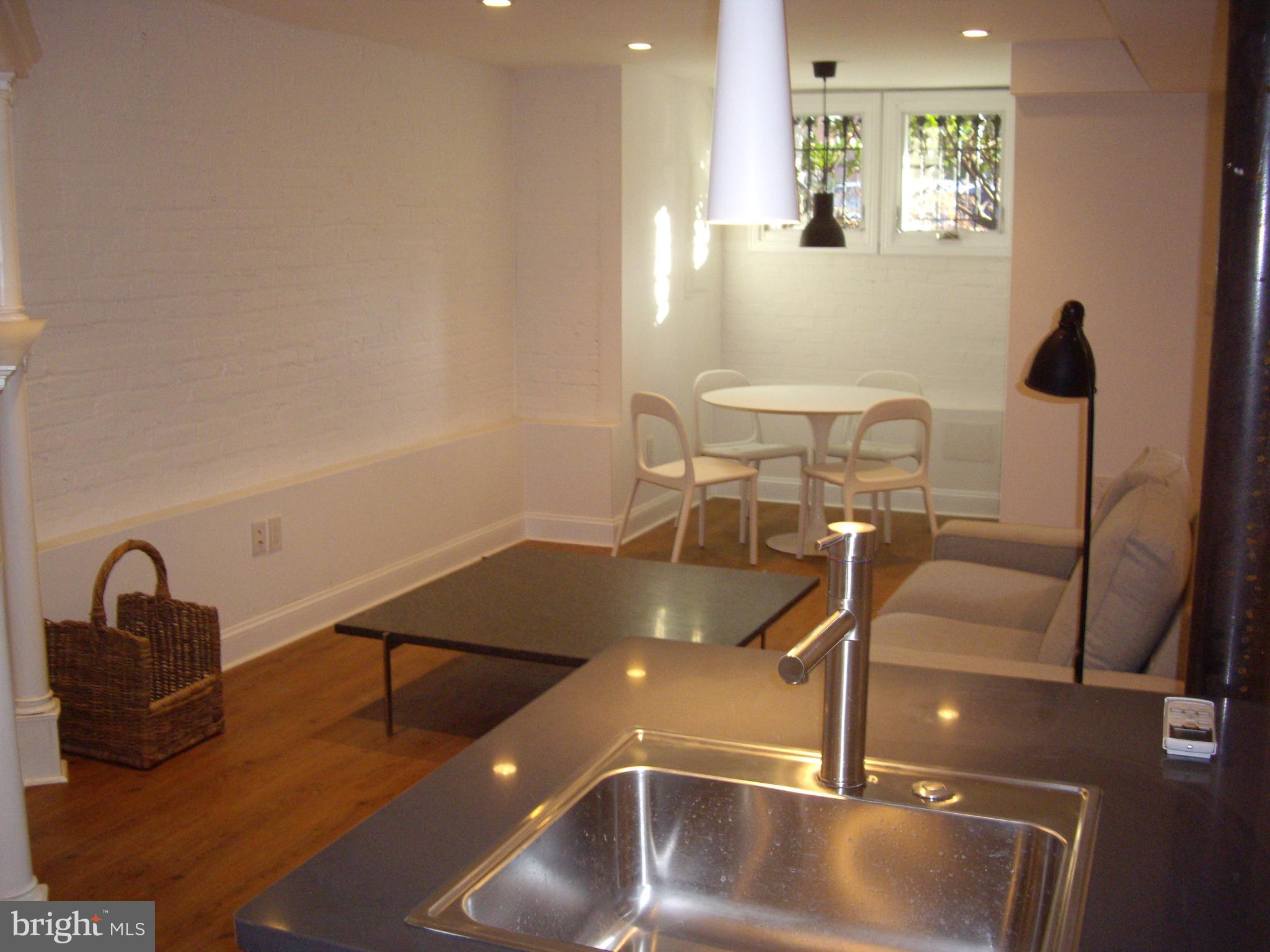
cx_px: 635
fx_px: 1394
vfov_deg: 37.7
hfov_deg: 49.0
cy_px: 476
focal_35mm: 38
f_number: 2.8
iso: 400
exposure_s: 1/40
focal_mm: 7.9
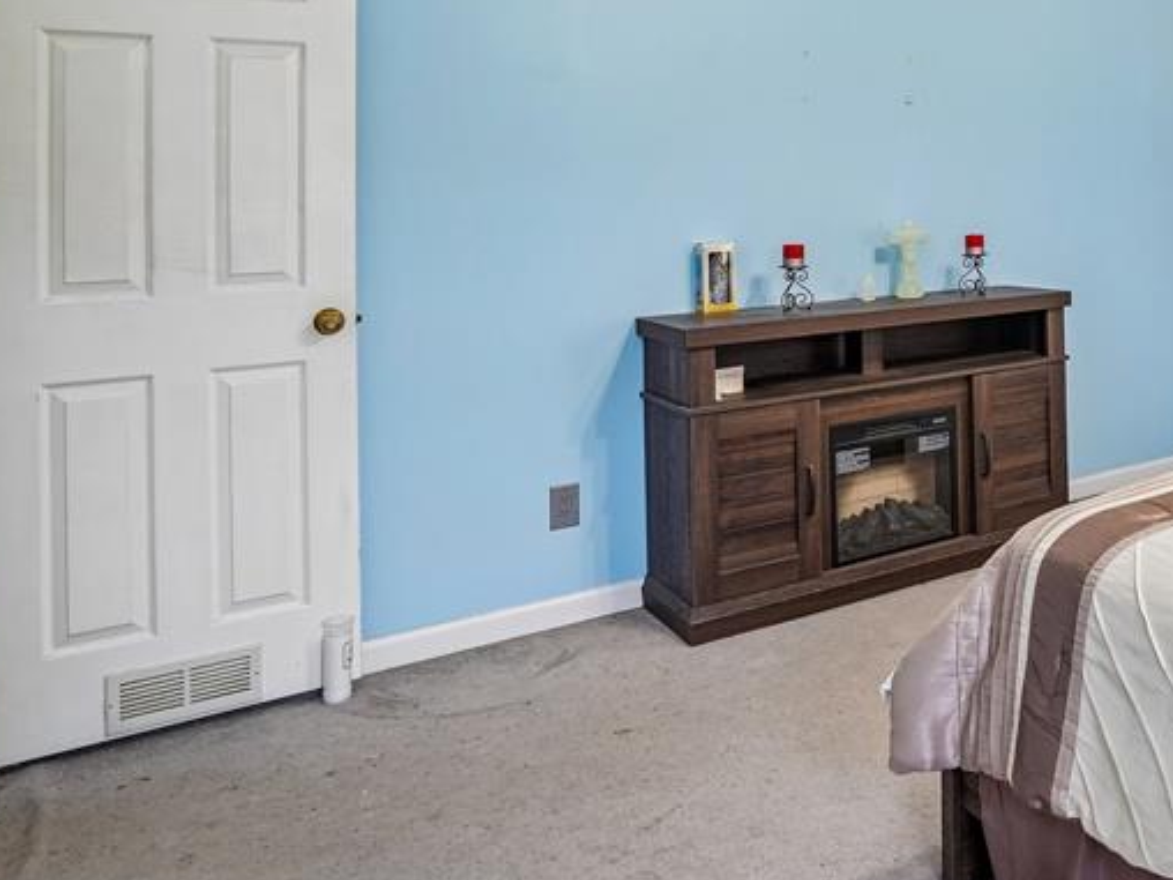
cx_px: 1078
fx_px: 1050
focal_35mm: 31
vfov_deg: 43.8
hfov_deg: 50.9
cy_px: 210
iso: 400
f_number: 8
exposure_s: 1/10
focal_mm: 16
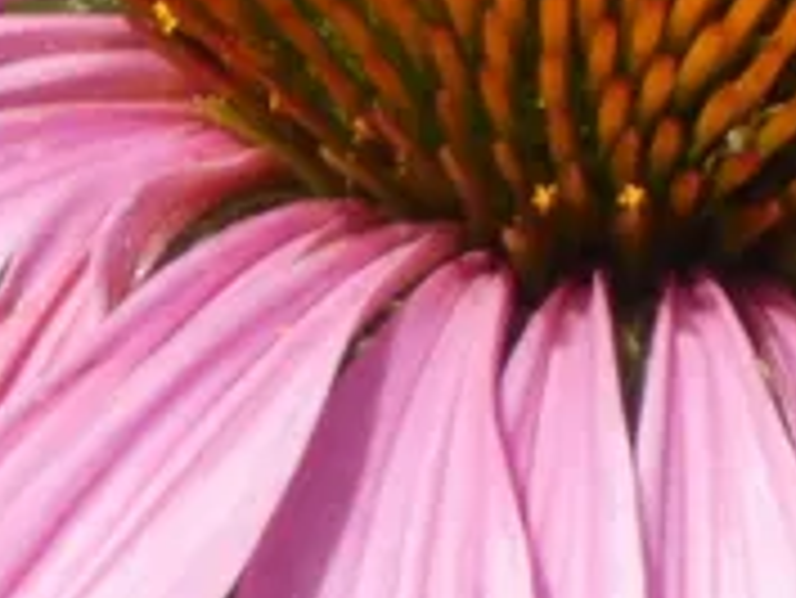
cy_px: -216
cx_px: 688
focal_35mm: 422
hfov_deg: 4.7
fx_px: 9711
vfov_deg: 3.5
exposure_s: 1/125
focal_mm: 21
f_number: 5.1
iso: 80
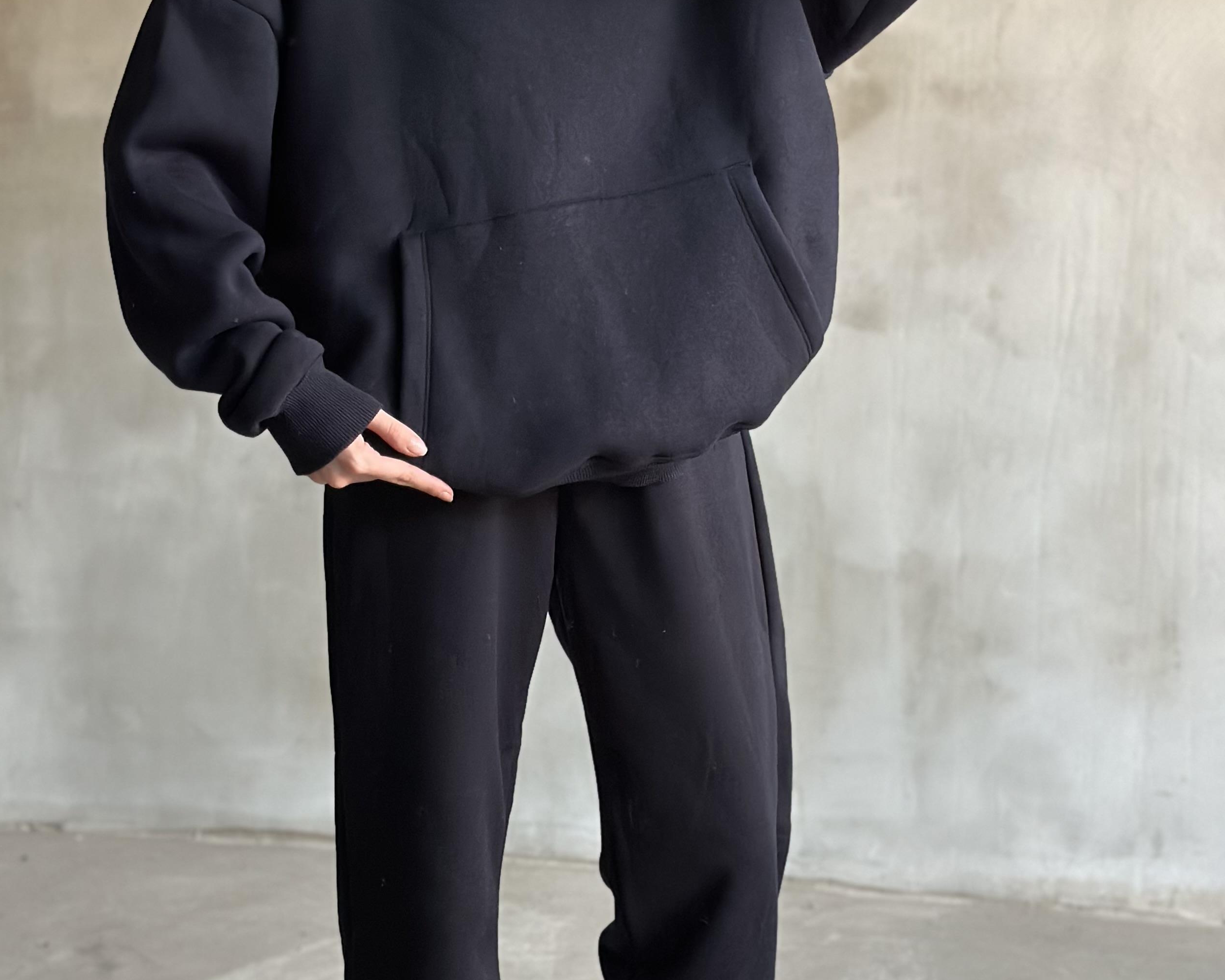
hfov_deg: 25.3
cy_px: 611
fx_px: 2719
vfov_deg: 20.4
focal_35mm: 75
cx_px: 492
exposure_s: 1/42
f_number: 1.78
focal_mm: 6.86
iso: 400
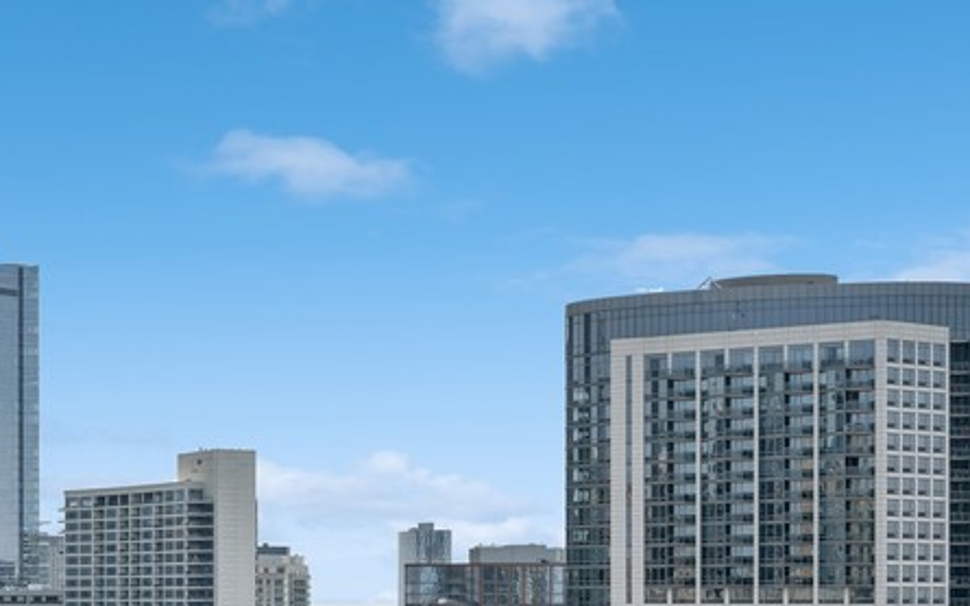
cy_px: 635
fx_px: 1797
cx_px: 163
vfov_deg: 18.5
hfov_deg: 29.4
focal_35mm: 68
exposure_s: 1/500
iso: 200
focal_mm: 22.5
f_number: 9.5
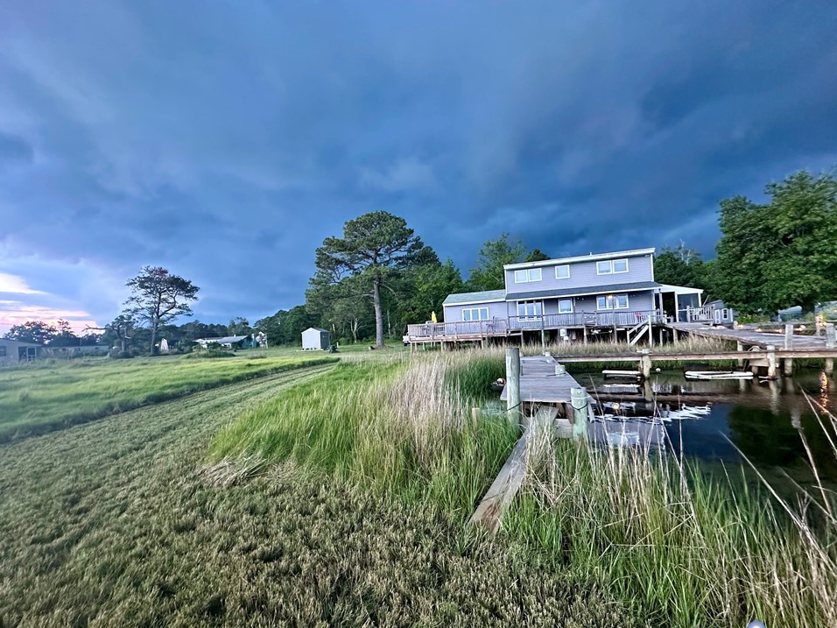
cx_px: 397
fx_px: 363
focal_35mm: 15
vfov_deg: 81.7
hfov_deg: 98.1
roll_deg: +2.1
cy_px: 329
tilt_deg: +1.5
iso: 640
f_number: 2.2
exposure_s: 1/60
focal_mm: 2.22
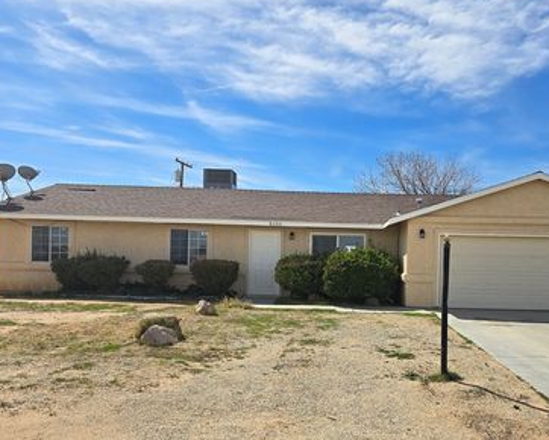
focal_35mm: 31
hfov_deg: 56.5
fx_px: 504
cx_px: 343
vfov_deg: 46.9
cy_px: 265
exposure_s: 1/1093
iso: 12
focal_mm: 6.3
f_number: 1.7
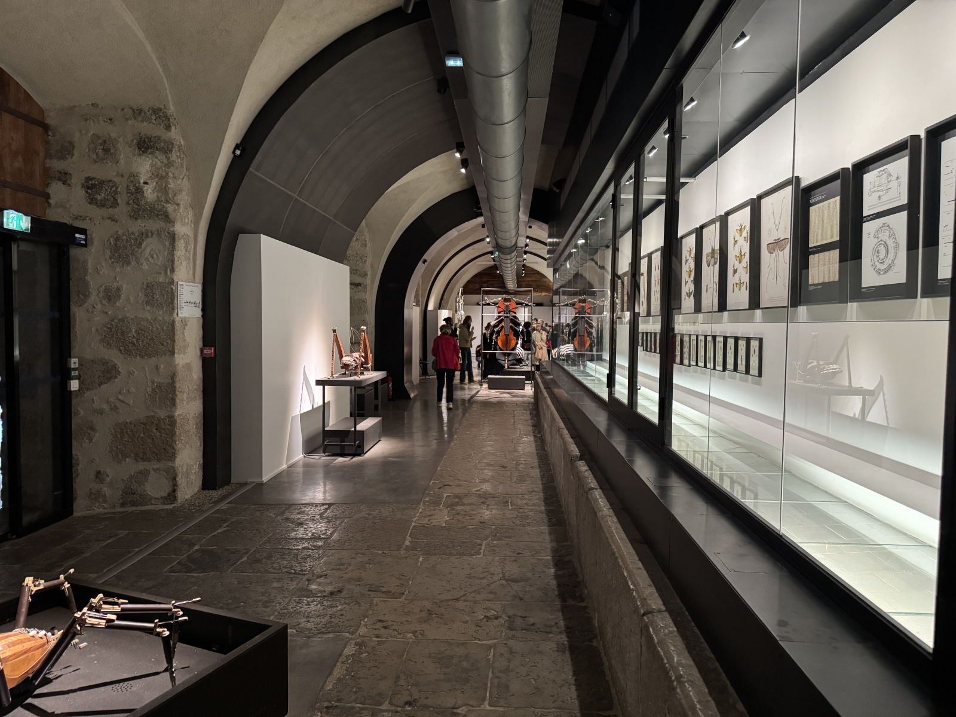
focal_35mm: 24
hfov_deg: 71.6
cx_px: 478
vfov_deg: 56.8
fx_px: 663
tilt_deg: -2.8
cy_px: 358
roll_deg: -1.2
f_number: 1.78
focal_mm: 6.76
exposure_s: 1/33
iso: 800
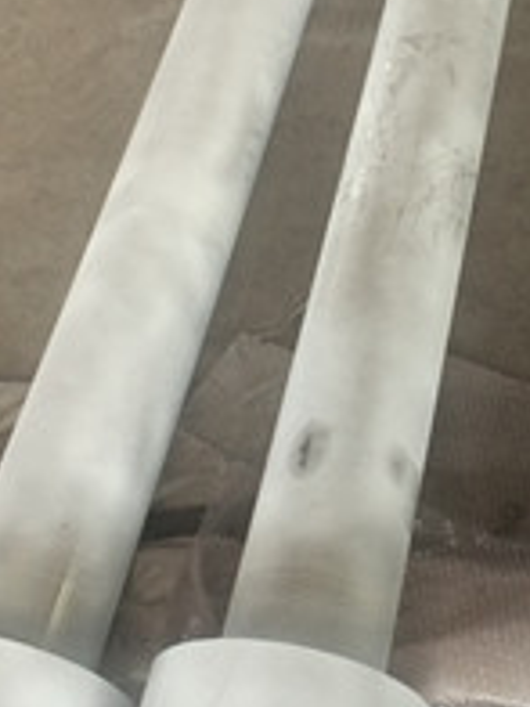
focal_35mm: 69
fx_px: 1409
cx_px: 393
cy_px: 292
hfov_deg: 21.1
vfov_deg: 28.1
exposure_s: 1/33
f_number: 2.2
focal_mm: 4.15
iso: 64
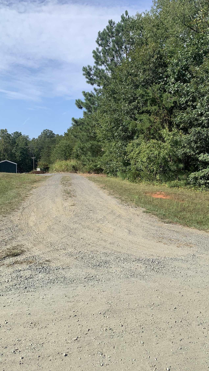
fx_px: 286
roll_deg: -0.3
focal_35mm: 29
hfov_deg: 40.1
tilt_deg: -2.7
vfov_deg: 66.1
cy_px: 185
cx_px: 121
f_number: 1.8
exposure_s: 1/2208
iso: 25
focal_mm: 4.25
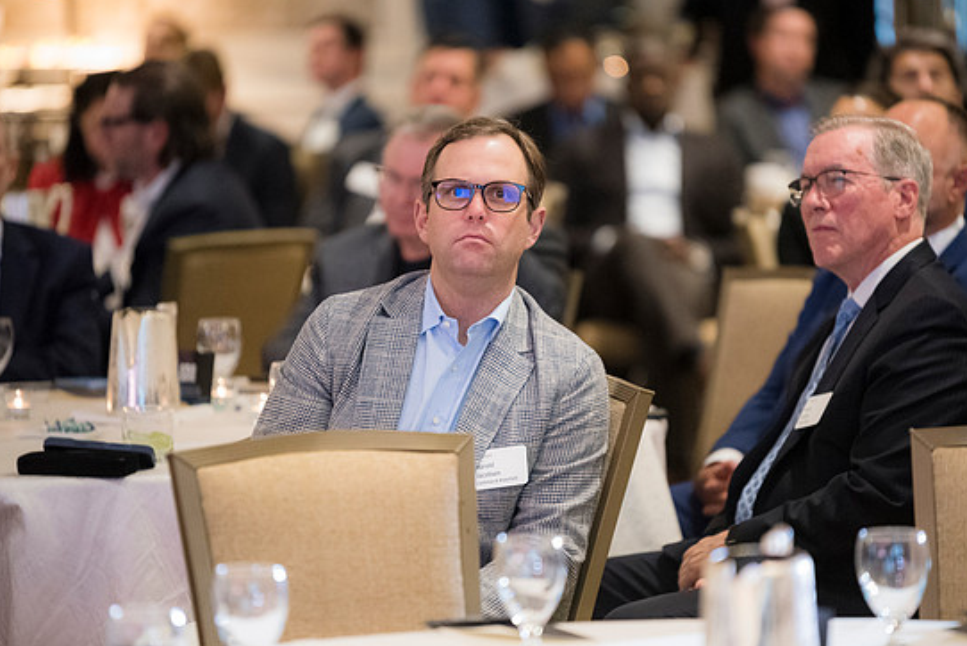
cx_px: 480
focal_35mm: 214
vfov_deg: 6.4
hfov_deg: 9.6
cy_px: 310
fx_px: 5751
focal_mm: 200
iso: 6400
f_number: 2.8
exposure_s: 1/160
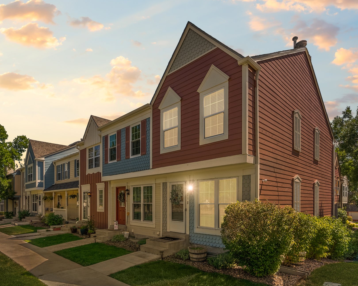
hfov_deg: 83.2
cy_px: 150
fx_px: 201
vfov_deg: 70.8
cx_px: 166
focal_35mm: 19
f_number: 13
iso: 400
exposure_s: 1/200
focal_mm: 16
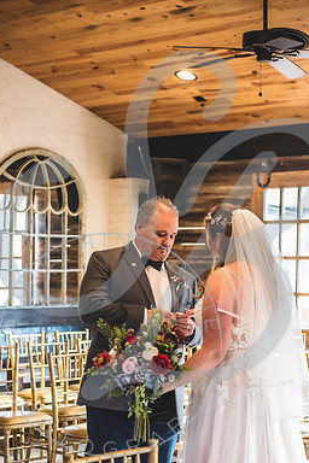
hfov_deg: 16.7
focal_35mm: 82
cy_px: 253
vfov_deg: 24.8
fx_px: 1056
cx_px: 164
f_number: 2.8
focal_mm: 70
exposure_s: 1/125
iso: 800
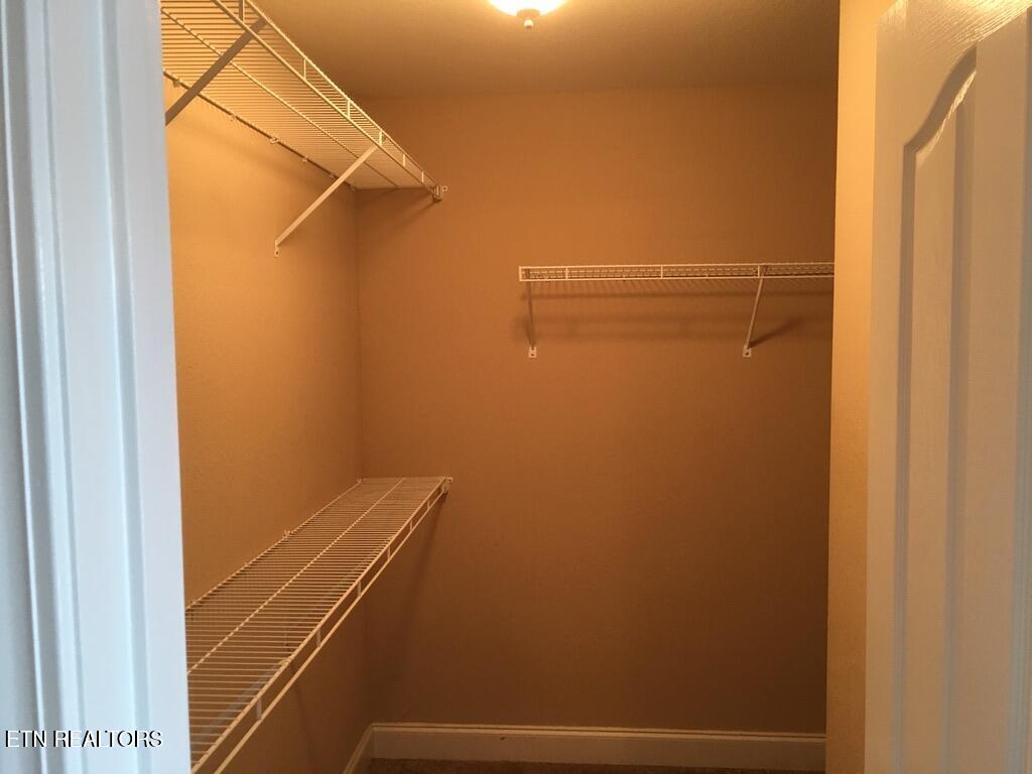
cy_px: 387
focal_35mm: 29
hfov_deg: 61.7
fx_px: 865
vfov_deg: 48.2
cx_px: 516
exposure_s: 1/30
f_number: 2.2
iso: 100
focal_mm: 4.15
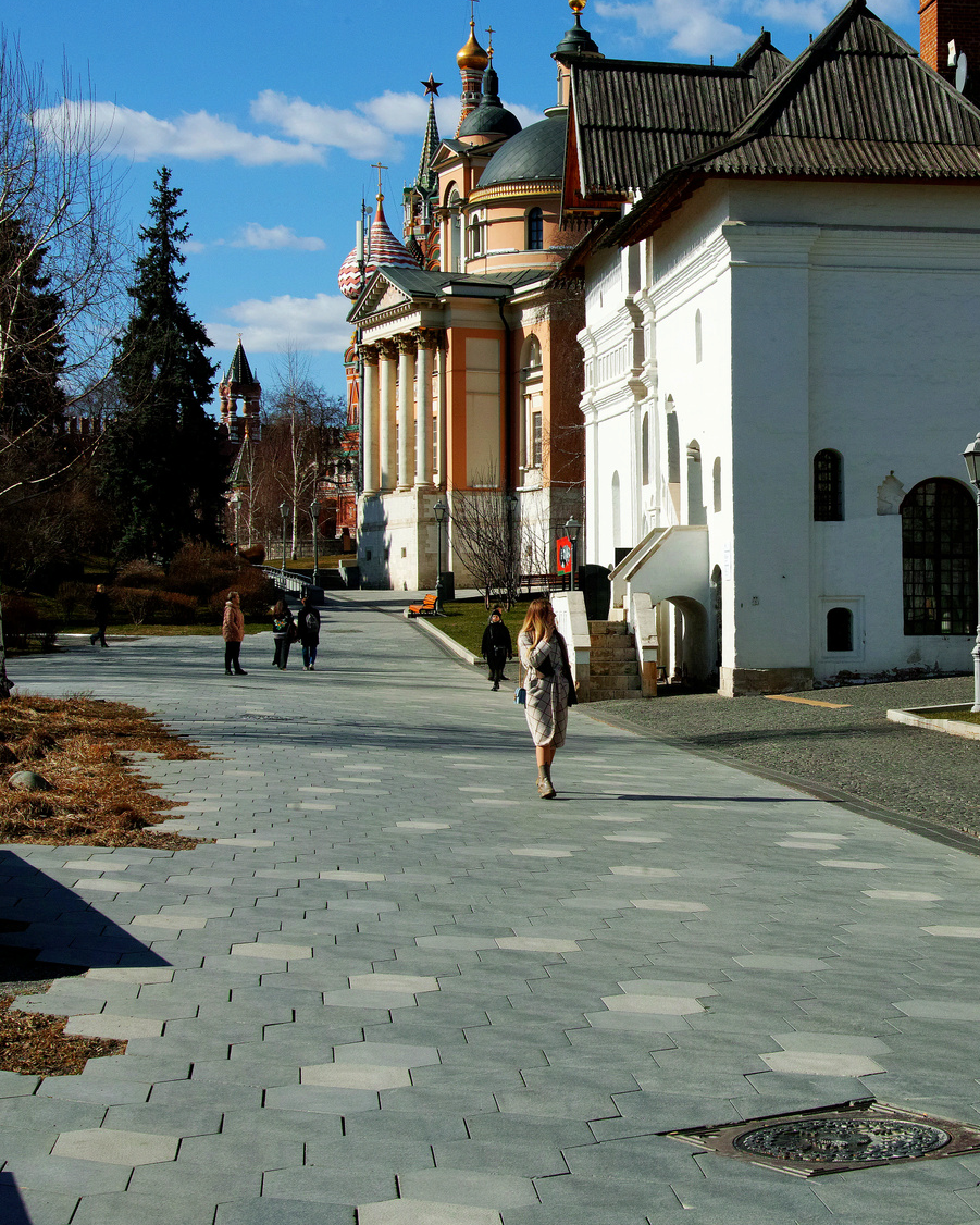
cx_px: 857
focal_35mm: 69
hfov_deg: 21.7
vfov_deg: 27.5
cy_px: 647
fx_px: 2501
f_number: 10
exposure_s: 1/320
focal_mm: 35
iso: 100
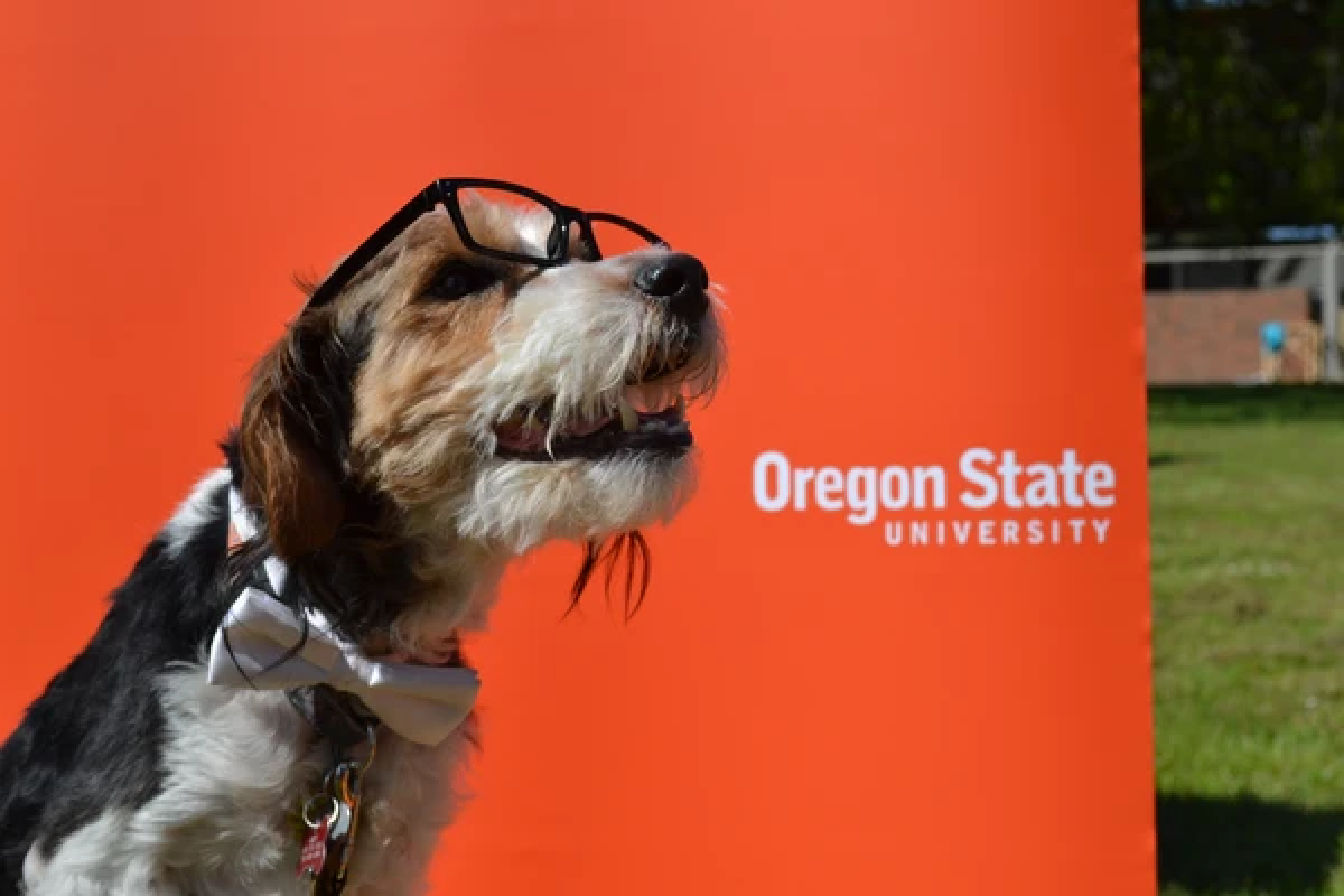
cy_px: 448
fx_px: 2128
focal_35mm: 57
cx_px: 672
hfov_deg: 35.1
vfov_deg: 23.8
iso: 100
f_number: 9
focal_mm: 38
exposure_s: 1/320
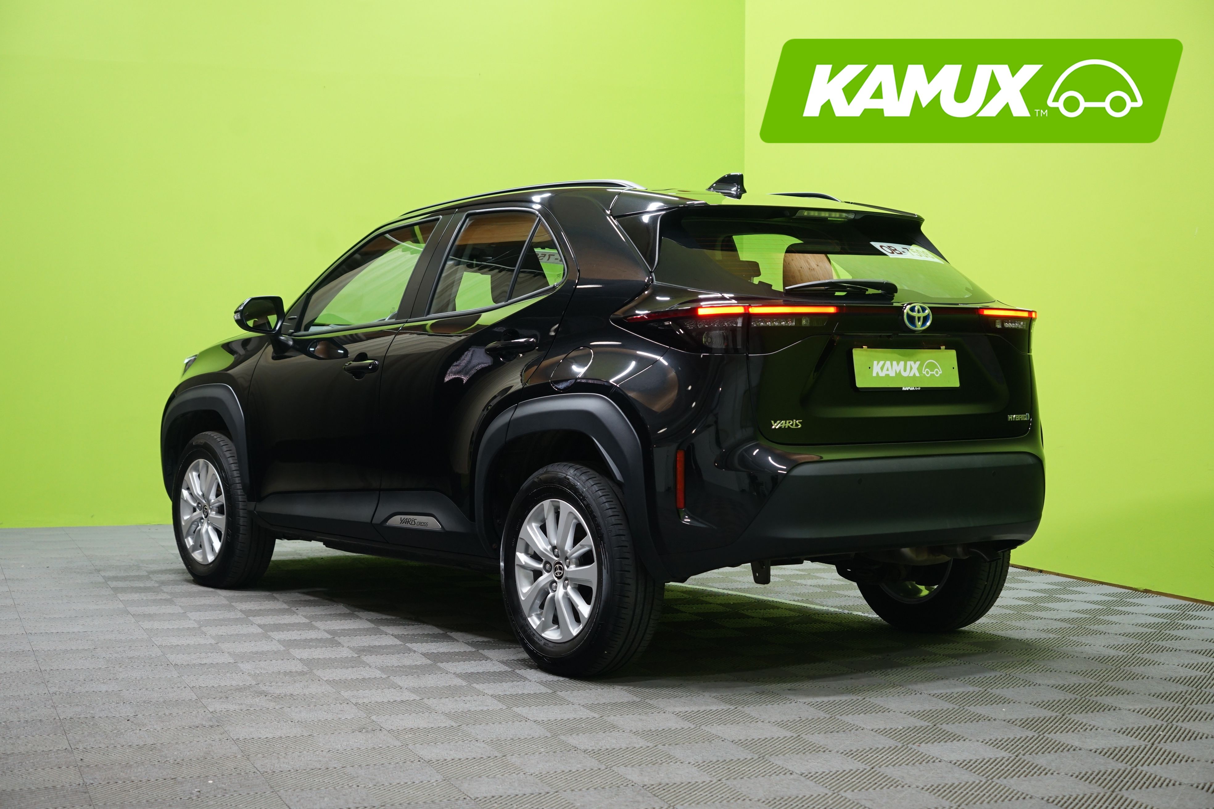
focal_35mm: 54
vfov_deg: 25.1
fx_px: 1821
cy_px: 404
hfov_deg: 36.9
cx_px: 607
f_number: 5
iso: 800
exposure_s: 1/20
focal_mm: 54
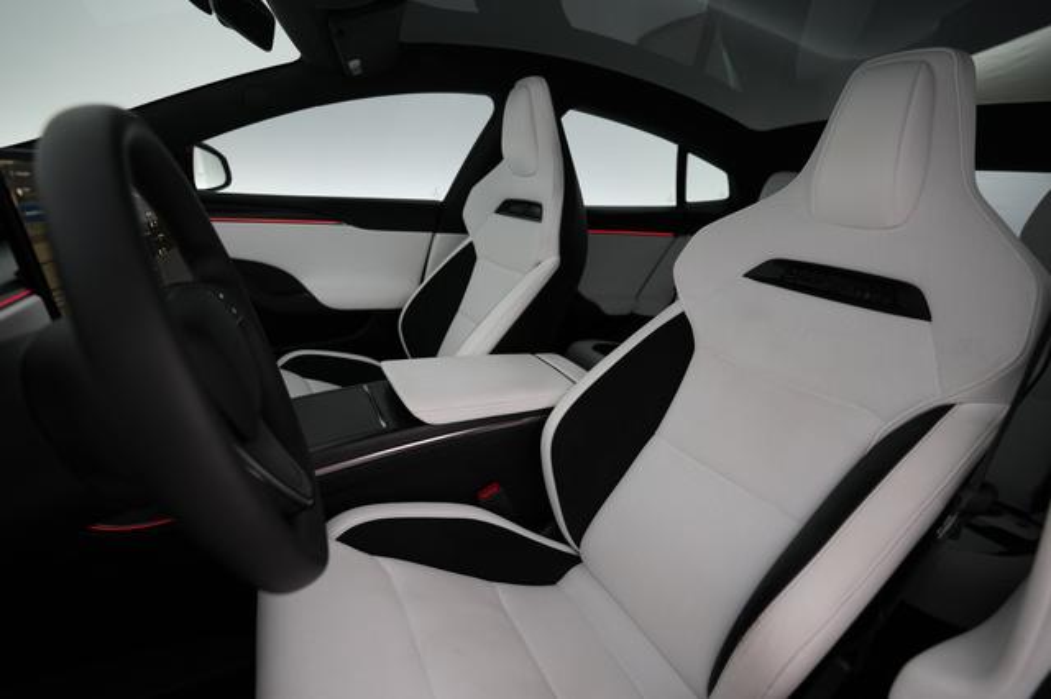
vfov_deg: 70.4
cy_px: 350
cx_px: 526
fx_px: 496
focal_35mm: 17
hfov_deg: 93.3
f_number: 2.8
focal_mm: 17
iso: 500
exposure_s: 1/30
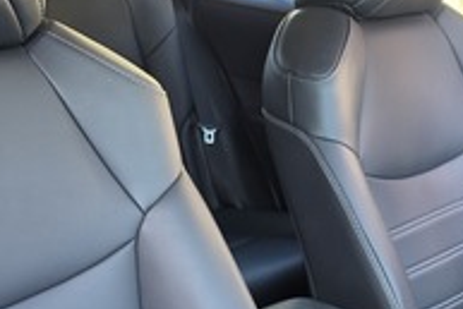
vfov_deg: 26.0
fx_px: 669
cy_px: 135
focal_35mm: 52
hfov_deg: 37.8
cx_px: 158
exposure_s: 1/180
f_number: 1.4
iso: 80
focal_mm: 6.5
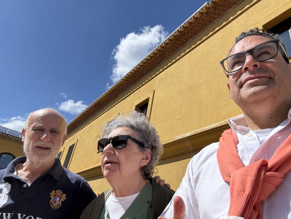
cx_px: 153
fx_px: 210
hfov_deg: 69.3
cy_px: 109
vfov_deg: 54.9
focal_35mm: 25
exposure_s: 1/1316
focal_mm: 2.69
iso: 25
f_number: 1.9
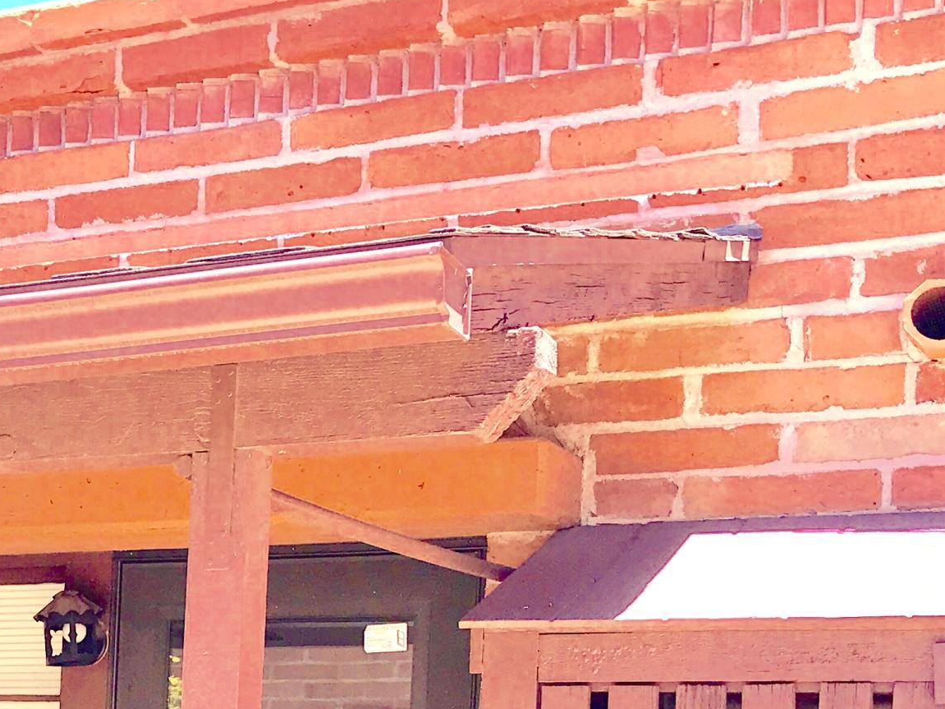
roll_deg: -2.5
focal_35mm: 73
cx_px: -14
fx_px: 1993
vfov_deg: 19.0
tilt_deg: -1.3
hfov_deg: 25.3
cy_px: 851
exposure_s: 1/509
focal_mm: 3.99
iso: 20
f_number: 1.8
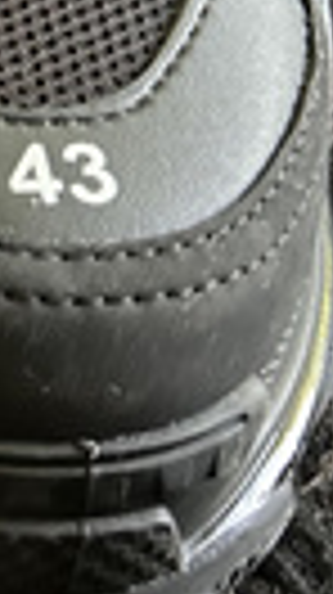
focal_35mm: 107
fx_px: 1684
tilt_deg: -45.4
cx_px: -475
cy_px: -122
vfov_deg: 18.9
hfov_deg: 9.9
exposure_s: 1/29
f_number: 1.5
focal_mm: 5.7
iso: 1000
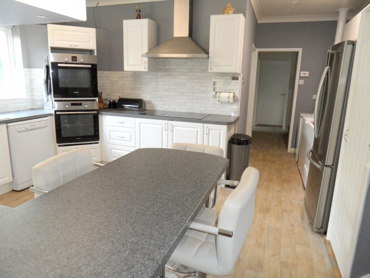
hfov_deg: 71.6
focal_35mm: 24
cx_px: 185
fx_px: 257
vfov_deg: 56.8
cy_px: 139
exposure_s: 1/45
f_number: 3.2
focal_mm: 3.9
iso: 100
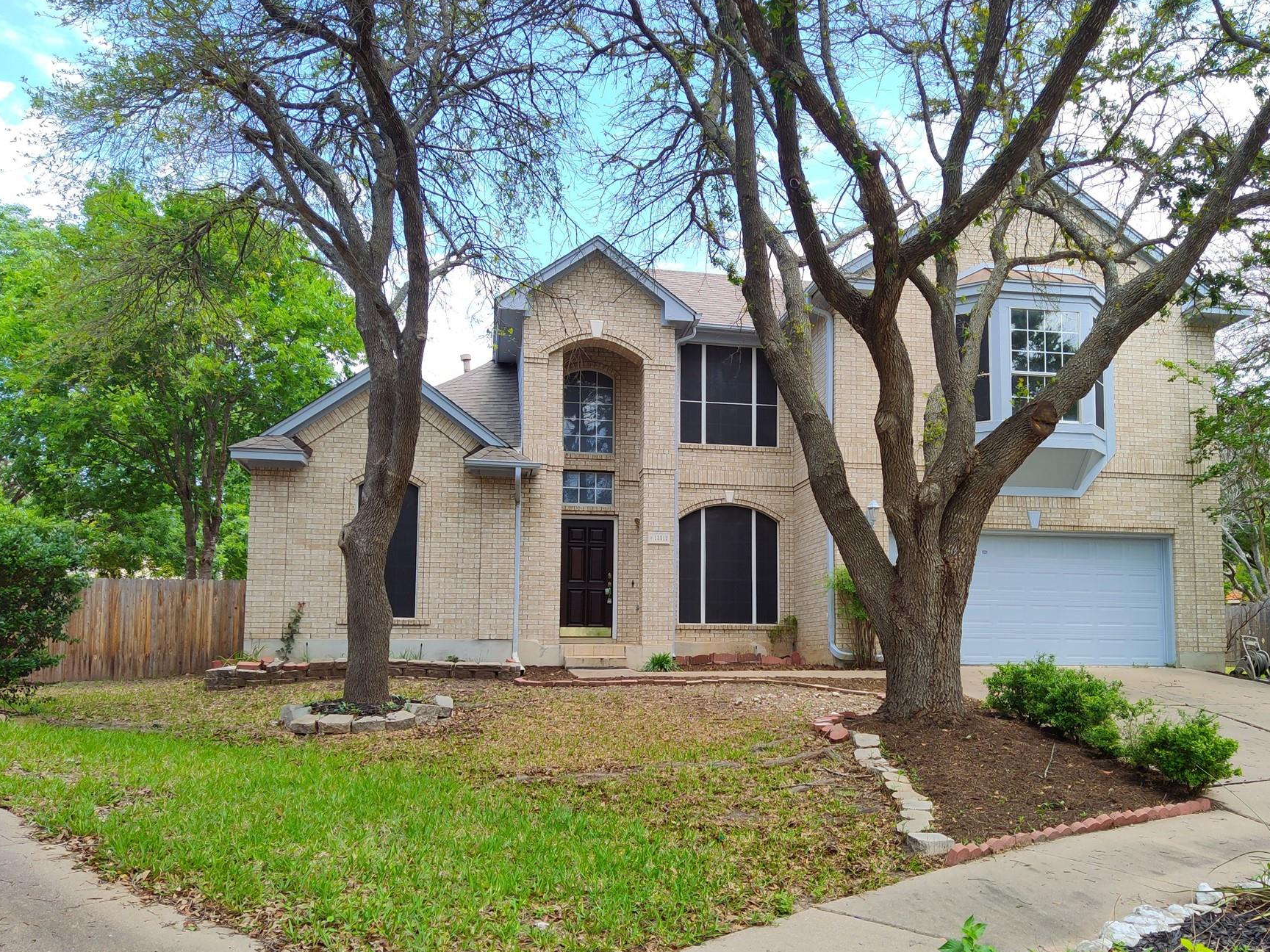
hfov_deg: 56.7
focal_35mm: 32
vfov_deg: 44.1
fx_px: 1174
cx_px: 710
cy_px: 533
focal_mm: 4.71
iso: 112
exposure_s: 1/550
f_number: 1.79
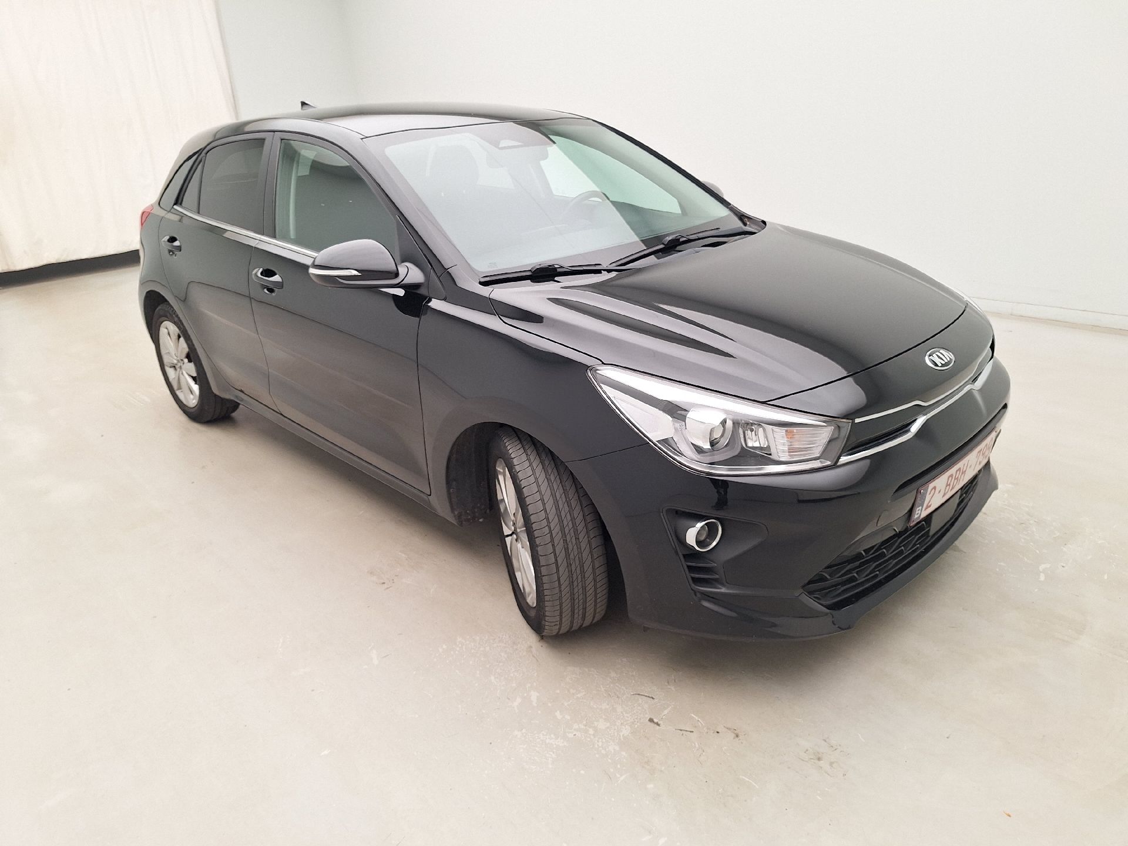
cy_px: 423
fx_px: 749
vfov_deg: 58.9
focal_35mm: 23
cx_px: 564
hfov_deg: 73.9
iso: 64
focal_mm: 5.54
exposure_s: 1/100
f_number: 1.8
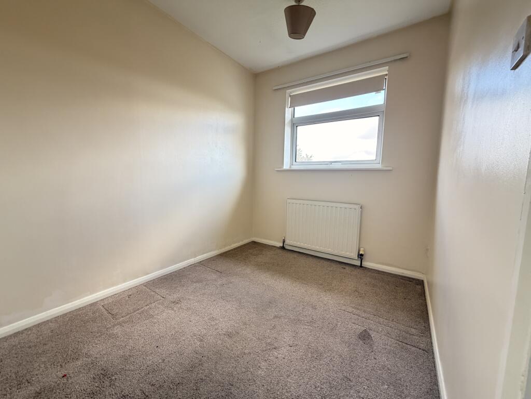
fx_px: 215
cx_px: 266
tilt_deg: -7.1
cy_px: 200
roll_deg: -0.3
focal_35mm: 14
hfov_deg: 102.1
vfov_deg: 85.7
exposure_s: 1/84
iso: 320
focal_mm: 2.22
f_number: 2.2
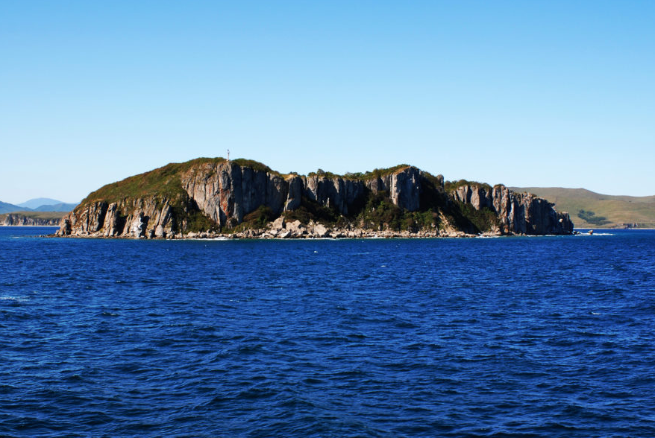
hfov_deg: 40.3
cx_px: 307
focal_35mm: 49
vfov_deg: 27.6
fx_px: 893
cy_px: 218
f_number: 10
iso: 100
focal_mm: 28
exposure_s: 1/125
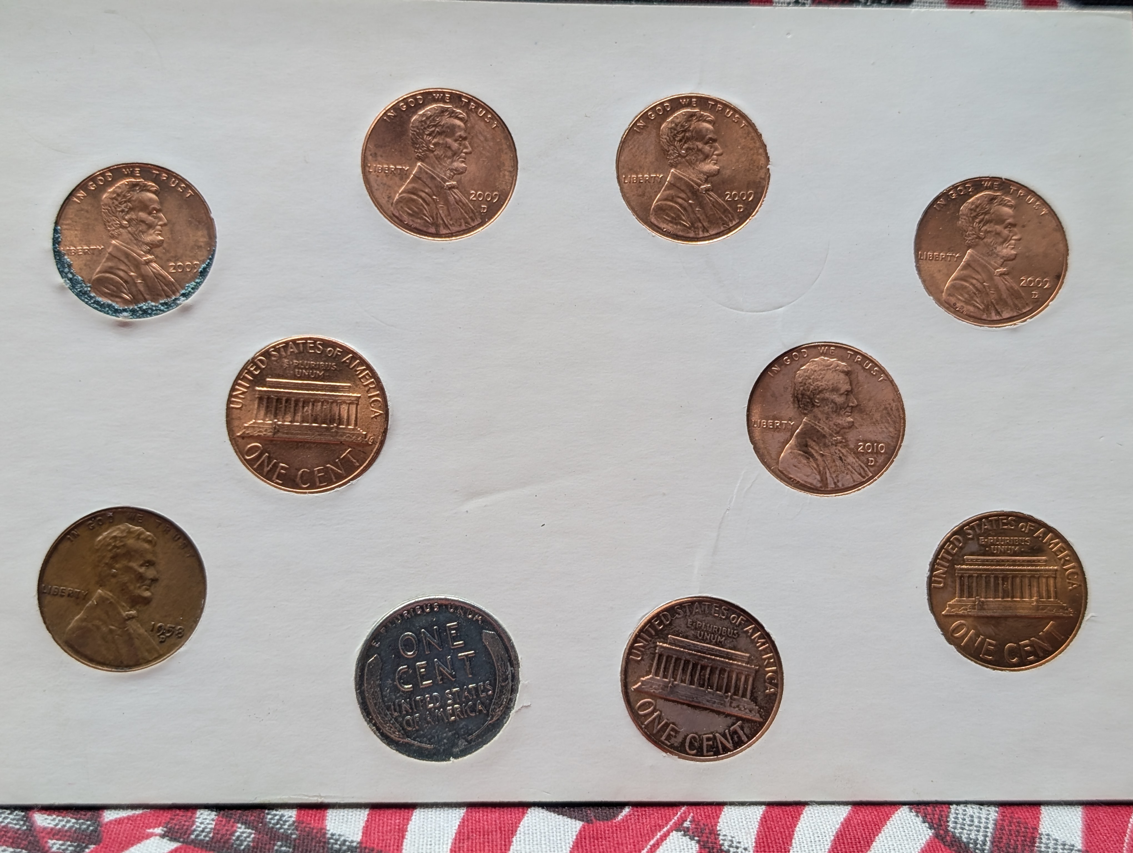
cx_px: 566
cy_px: 426
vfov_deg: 29.7
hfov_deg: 38.9
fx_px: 1606
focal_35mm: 49
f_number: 1.68
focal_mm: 6.9
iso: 26
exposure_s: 1/42.8
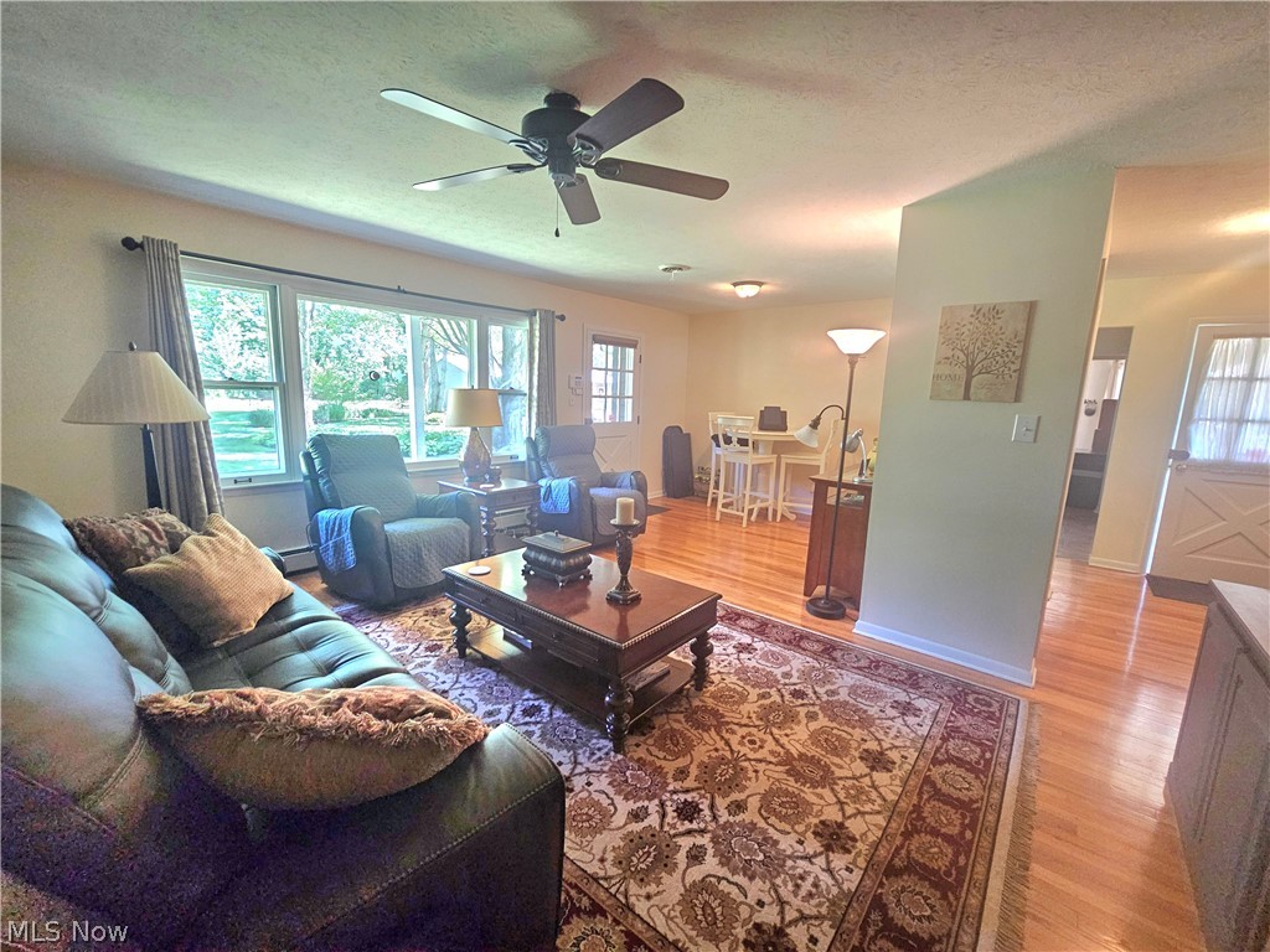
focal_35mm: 13
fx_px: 477
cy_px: 476
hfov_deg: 106.2
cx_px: 635
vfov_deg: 89.9
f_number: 2.2
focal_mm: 2.2
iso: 320
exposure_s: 1/30
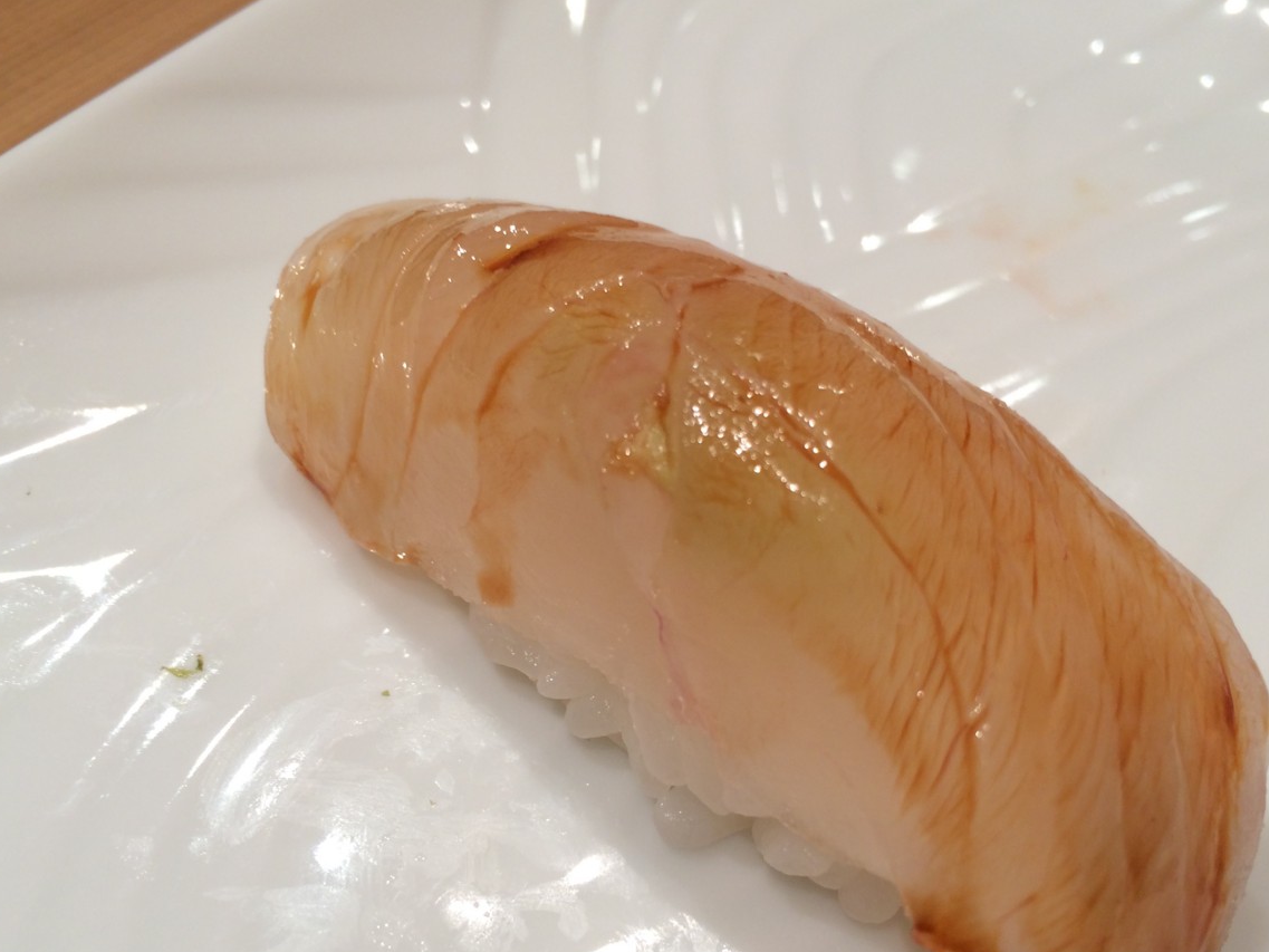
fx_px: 1393
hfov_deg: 49.0
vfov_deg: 37.6
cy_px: 547
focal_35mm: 38
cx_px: 663
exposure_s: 1/50
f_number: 2.2
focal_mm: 4.12
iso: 40
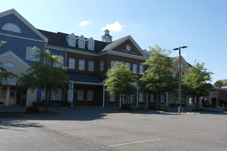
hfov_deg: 57.2
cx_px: 114
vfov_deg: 40.0
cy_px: 76
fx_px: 208
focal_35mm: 33
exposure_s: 1/320
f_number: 6.3
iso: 100
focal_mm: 22
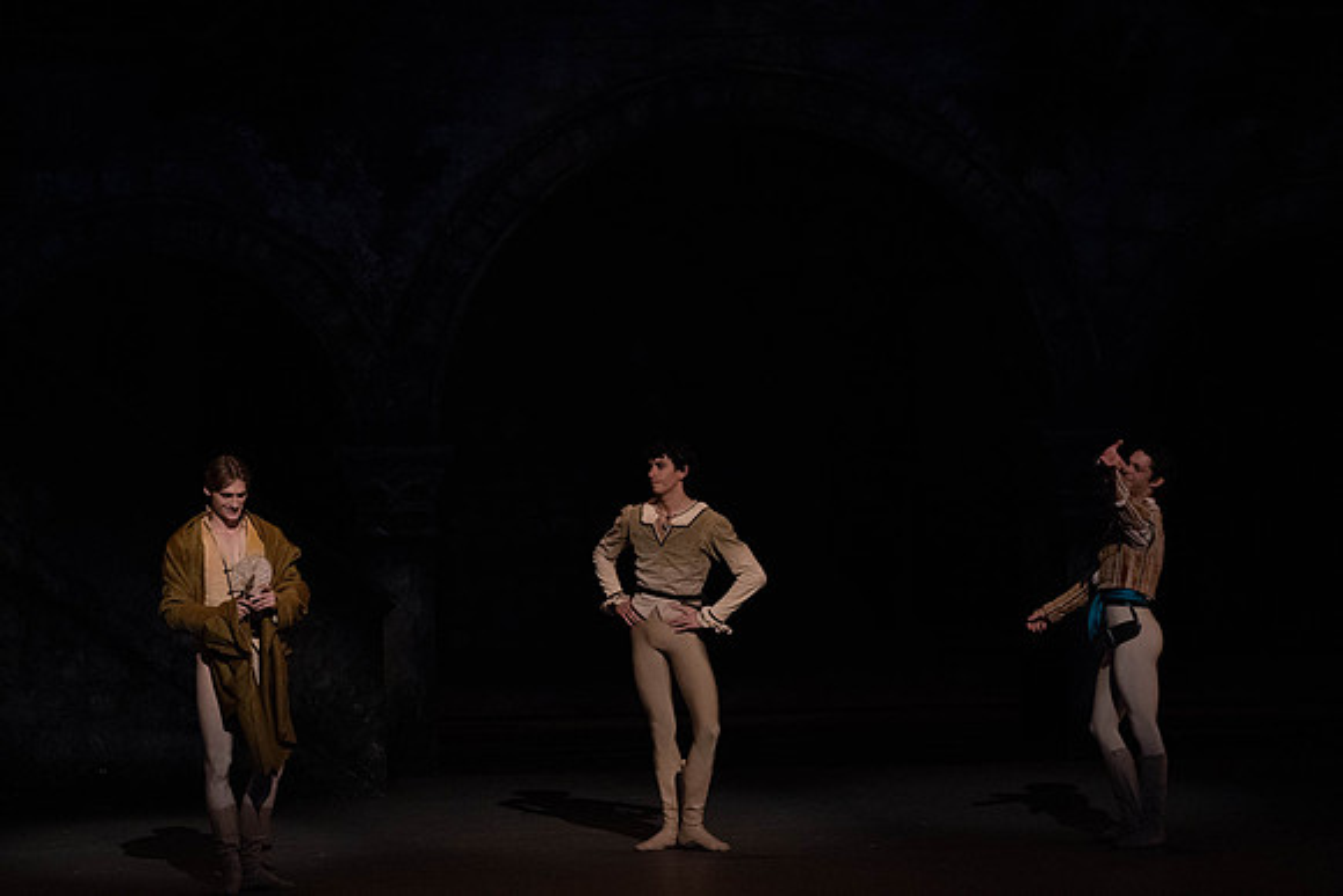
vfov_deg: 5.9
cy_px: 448
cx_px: 672
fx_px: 8657
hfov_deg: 8.9
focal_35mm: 232
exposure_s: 1/250
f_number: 5.6
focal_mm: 232
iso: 8000
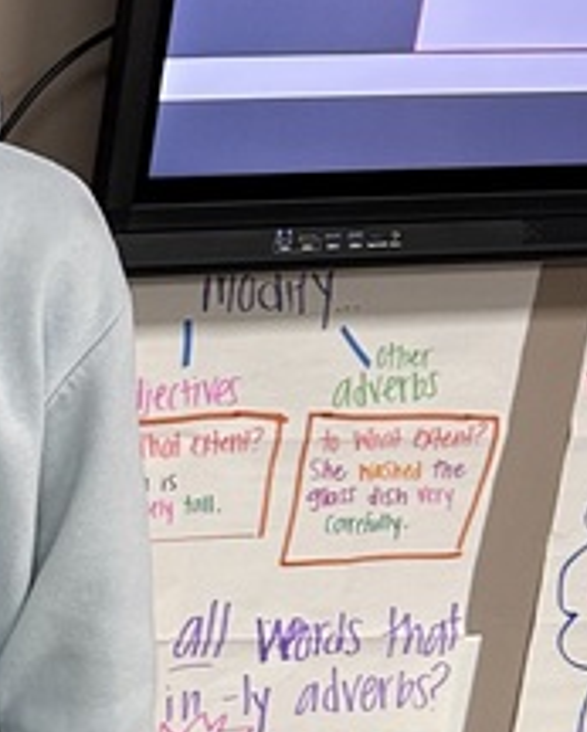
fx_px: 2409
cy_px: 444
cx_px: -485
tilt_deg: -19.9
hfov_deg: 12.6
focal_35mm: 111
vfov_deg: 17.3
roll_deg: -2.8
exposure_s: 1/60
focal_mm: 6.86
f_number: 1.78
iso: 200
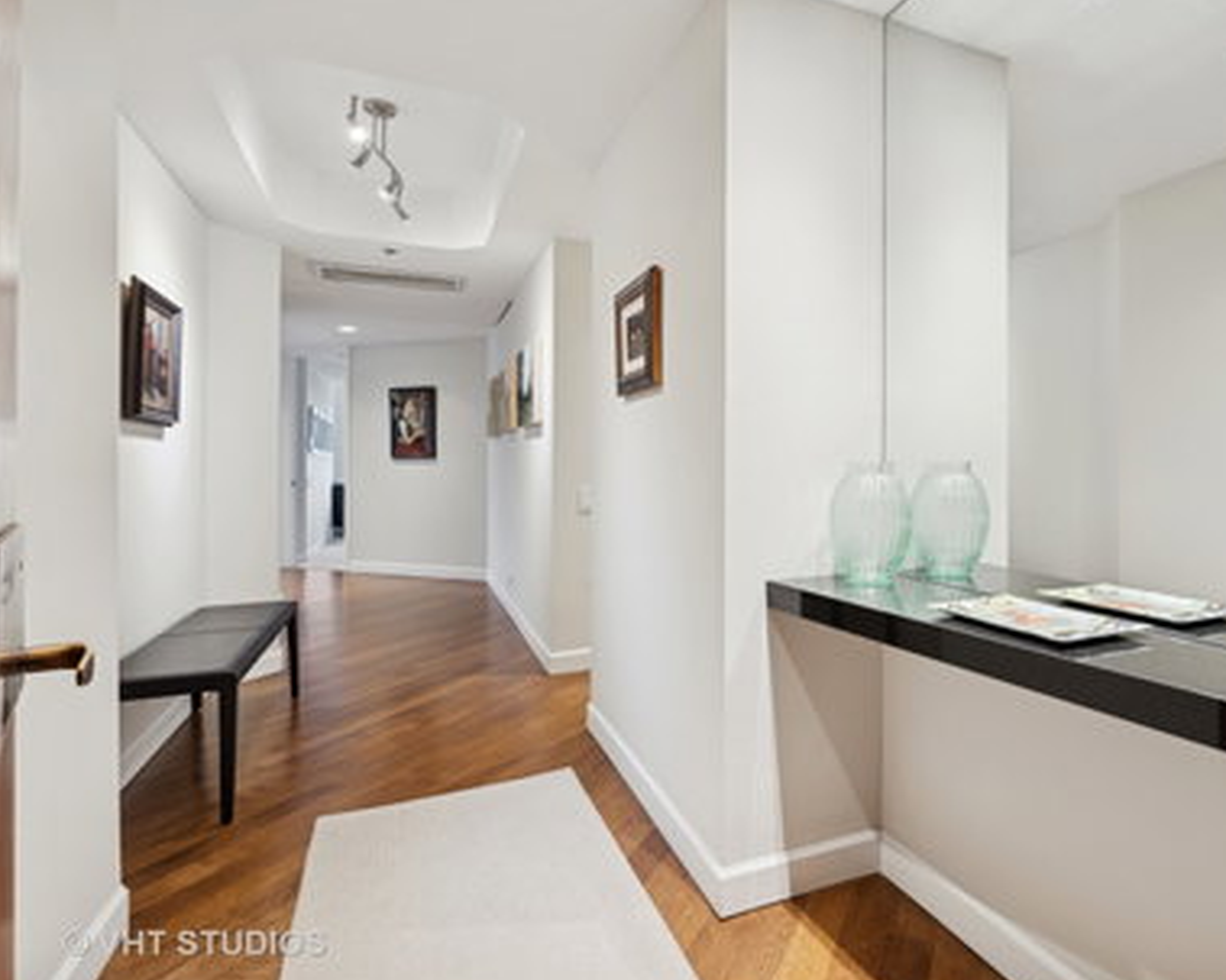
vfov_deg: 70.8
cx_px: 757
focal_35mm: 19
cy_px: 479
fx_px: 689
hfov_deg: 81.9
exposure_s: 1/10
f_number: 8
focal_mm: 16
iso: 320
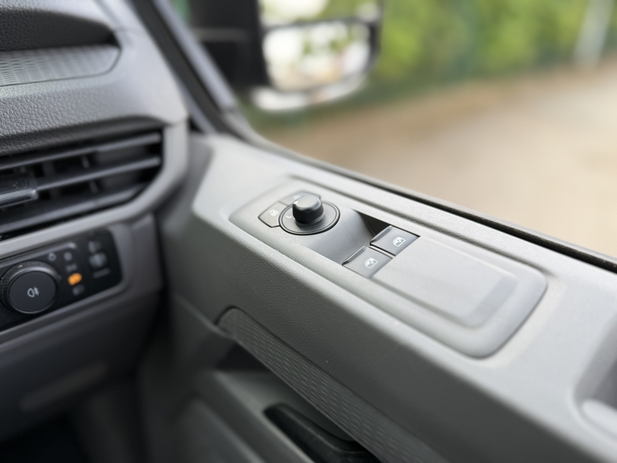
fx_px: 428
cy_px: 232
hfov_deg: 71.6
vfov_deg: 56.8
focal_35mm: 24
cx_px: 308
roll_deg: -3.0
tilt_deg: -30.1
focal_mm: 6.76
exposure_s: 1/632
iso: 80
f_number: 1.78
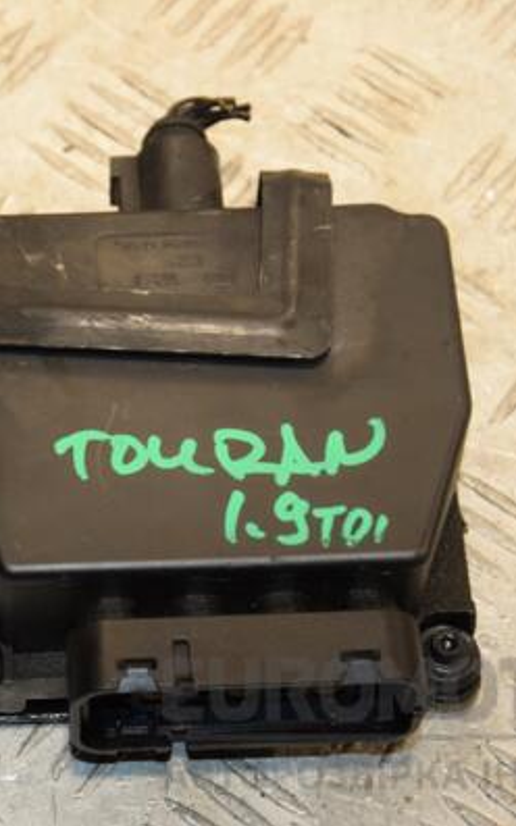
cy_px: 412
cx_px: 123
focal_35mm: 134
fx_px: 3016
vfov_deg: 15.6
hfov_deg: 9.8
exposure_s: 1/200
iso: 800
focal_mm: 58
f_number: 5
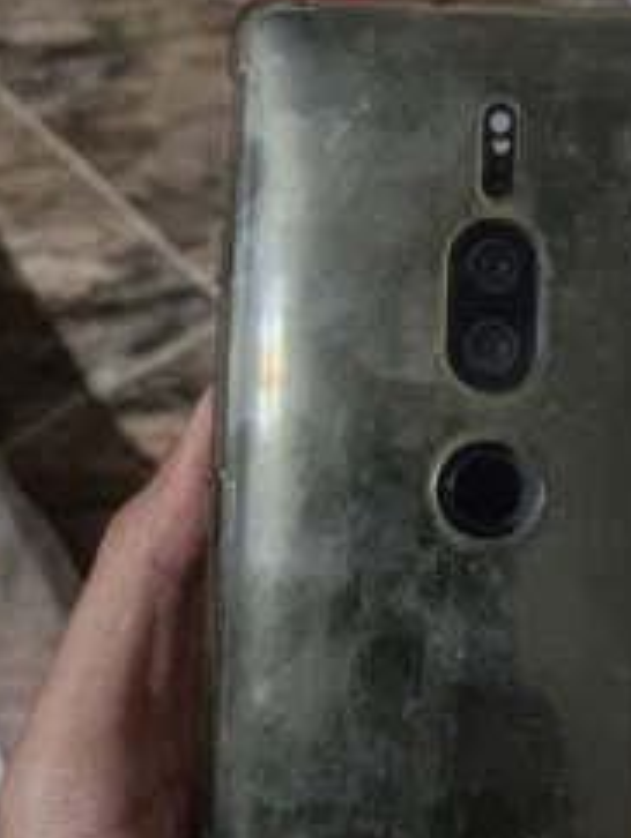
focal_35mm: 38
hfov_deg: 36.8
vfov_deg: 48.7
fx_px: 922
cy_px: 492
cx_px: 478
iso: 56
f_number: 1.88
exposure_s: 1/25
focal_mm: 5.59
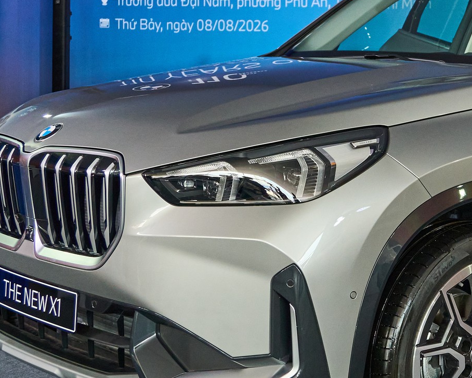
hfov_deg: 22.3
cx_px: 438
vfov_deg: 18.4
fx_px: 1164
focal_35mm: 83
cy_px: 188
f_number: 3.2
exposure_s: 1/500
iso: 1000
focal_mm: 21
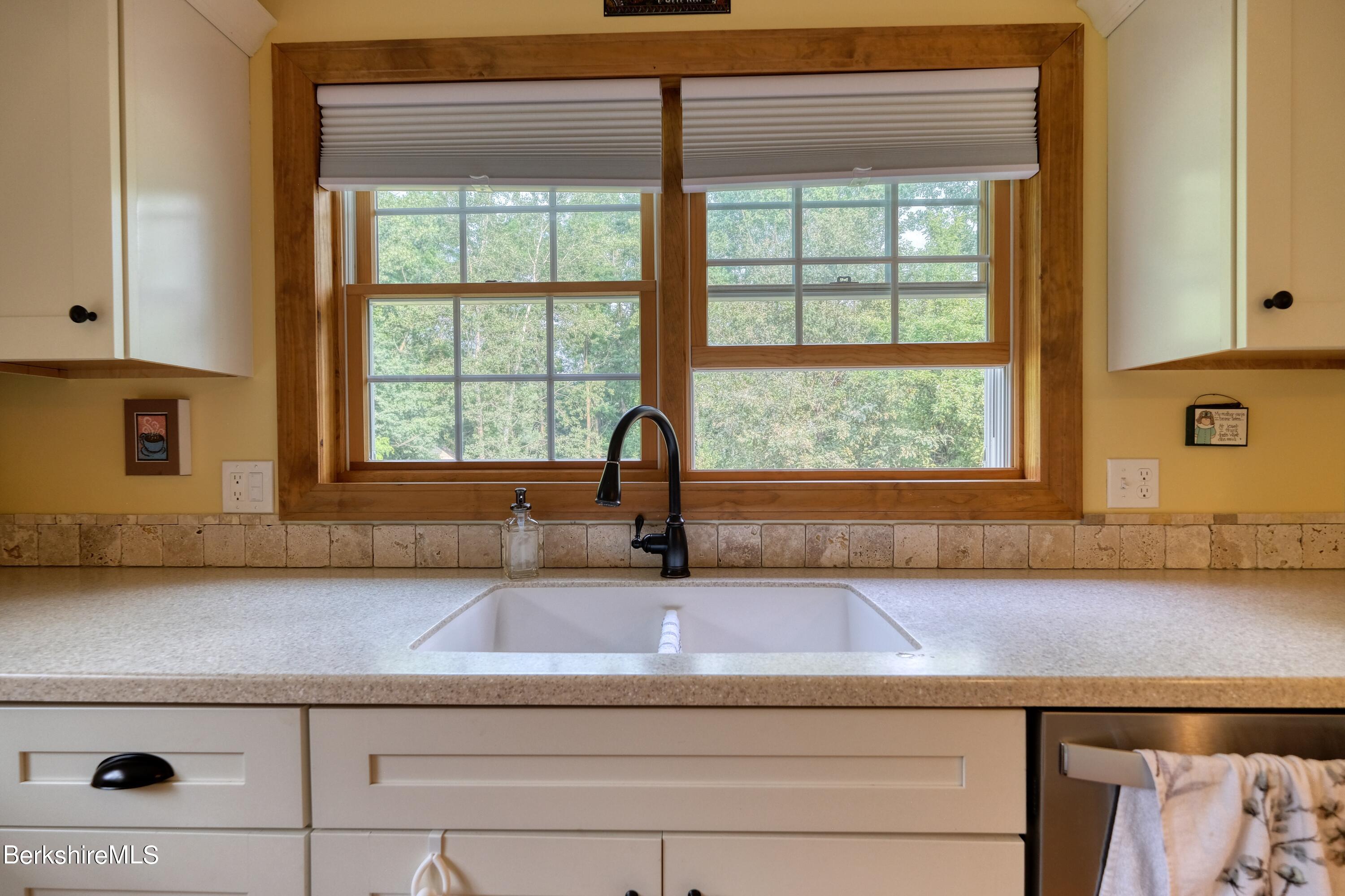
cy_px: 448
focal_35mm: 15
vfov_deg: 77.3
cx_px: 672
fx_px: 560
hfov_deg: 100.4
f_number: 4
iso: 800
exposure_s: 1/28
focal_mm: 10
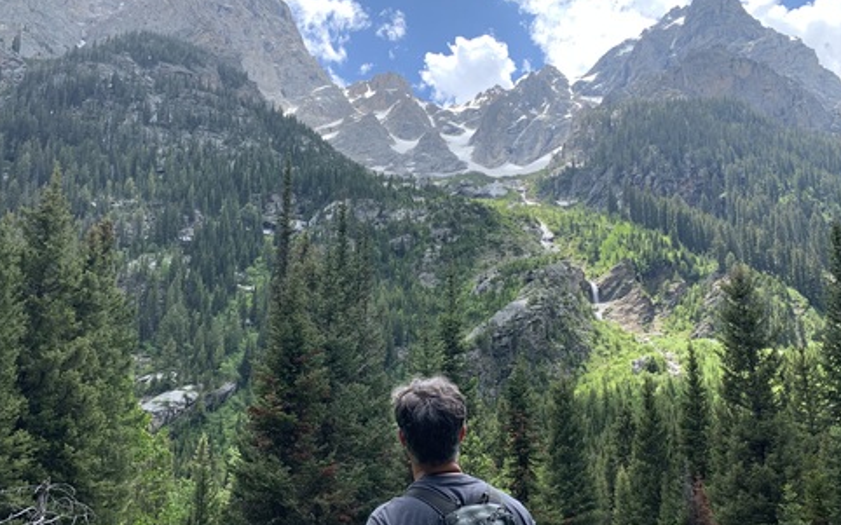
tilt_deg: +18.0
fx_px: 733
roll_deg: +0.0
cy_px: 290
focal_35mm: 32
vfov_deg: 39.4
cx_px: 427
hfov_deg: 59.7
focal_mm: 4.25
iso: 25
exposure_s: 1/765
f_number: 1.8
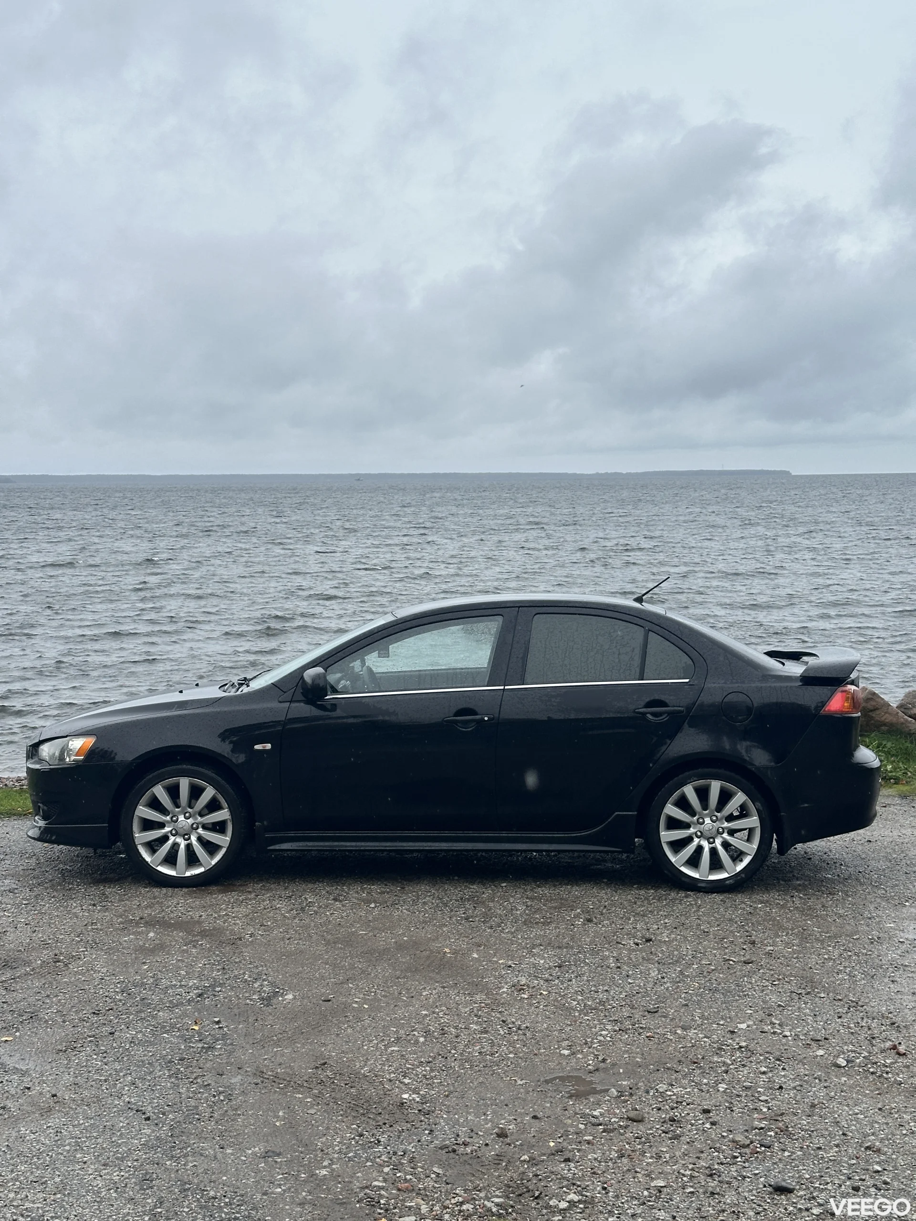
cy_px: 610
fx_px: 1694
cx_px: 458
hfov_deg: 30.3
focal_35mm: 48
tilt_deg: -3.7
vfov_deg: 39.7
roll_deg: +0.0
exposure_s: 1/1414
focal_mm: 6.86
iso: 64
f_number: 1.78
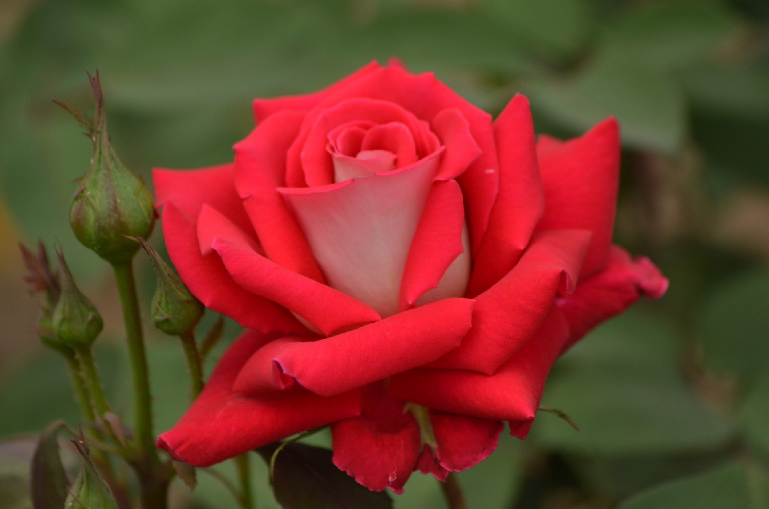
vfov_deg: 4.6
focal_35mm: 300
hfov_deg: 6.9
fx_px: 6396
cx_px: 384
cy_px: 254
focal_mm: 200
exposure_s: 1/2000
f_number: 5.6
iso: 400
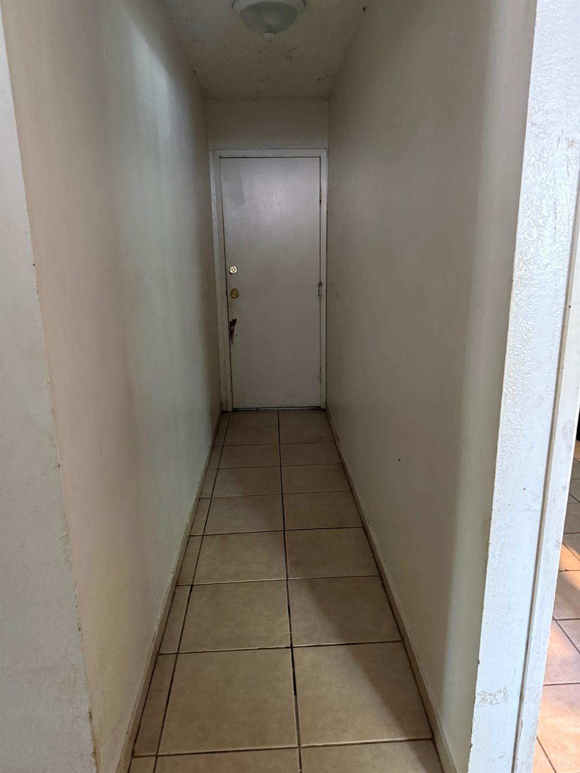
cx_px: 290
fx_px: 536
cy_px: 386
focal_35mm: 24
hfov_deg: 56.8
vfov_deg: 71.6
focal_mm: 6.76
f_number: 1.78
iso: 1000
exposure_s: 1/30
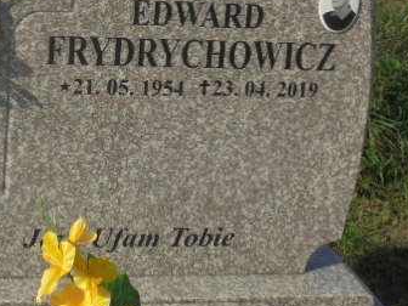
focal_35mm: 82
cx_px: 109
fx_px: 966
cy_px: 22
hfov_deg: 23.6
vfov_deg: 17.7
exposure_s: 1/1000
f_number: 4.5
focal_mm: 7.8
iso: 100
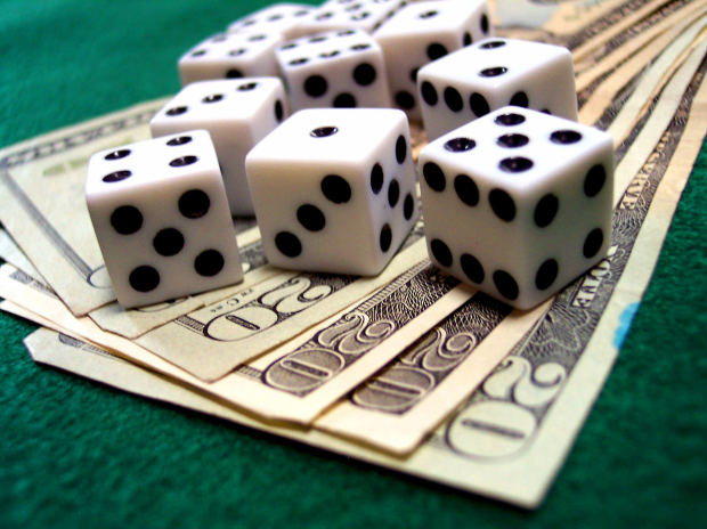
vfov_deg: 37.7
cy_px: 264
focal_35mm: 38
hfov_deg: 49.0
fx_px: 776
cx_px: 354
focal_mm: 8
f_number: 2.8
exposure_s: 1/45
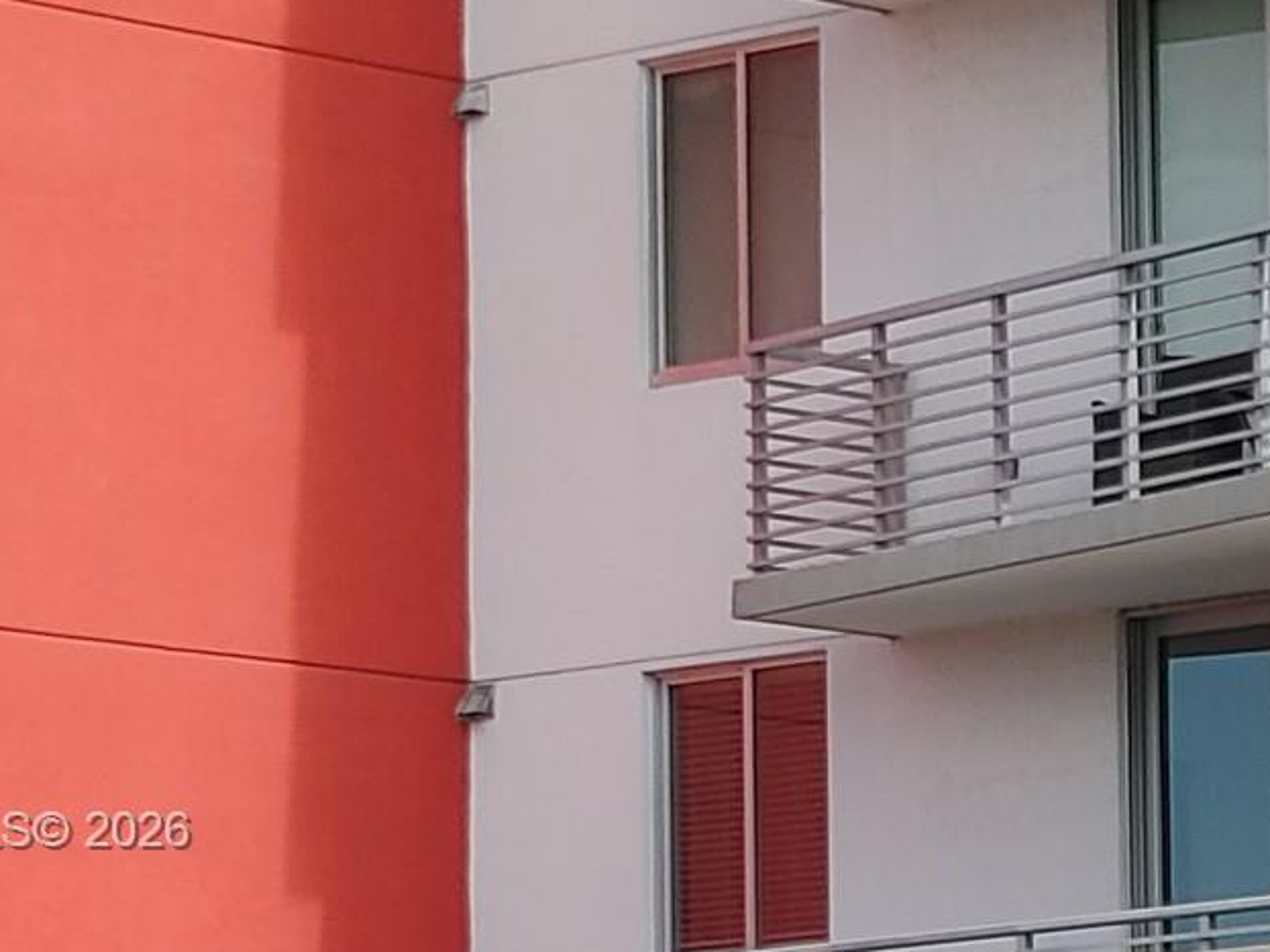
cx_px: 1186
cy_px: 834
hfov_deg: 7.4
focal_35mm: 267
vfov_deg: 5.6
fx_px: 9794
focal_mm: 5.58
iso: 50
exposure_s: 1/917
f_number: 1.8
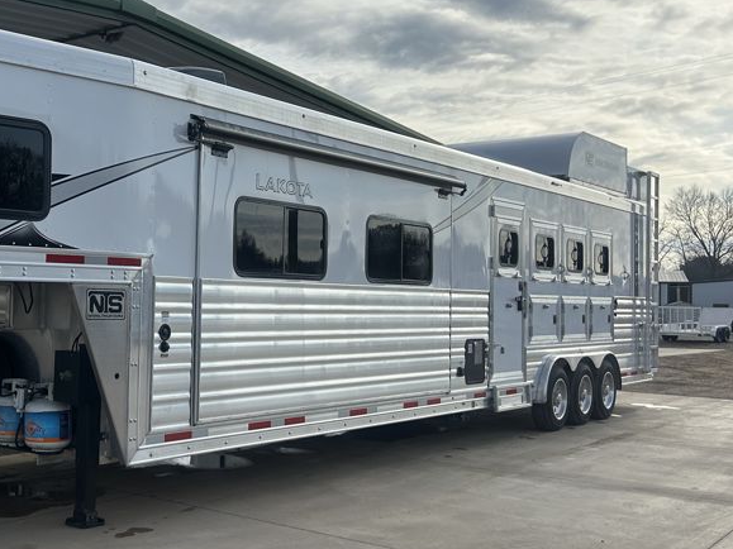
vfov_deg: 31.5
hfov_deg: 39.5
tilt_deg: +2.0
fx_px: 974
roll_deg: -0.5
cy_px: 256
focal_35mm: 46
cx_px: 137
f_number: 1.5
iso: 50
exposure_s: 1/5319
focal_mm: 5.7
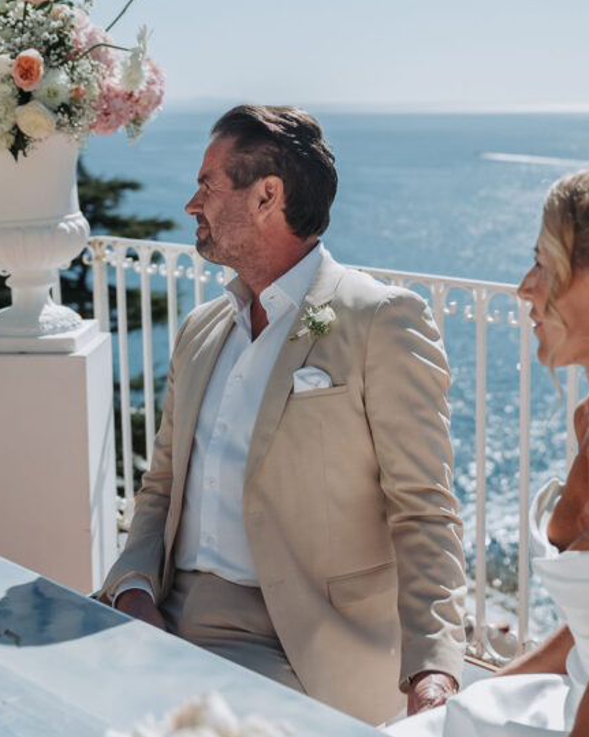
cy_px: 301
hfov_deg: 23.1
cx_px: 382
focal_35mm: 66
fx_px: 1439
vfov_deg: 28.7
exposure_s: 1/800
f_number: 3.2
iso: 800
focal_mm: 37
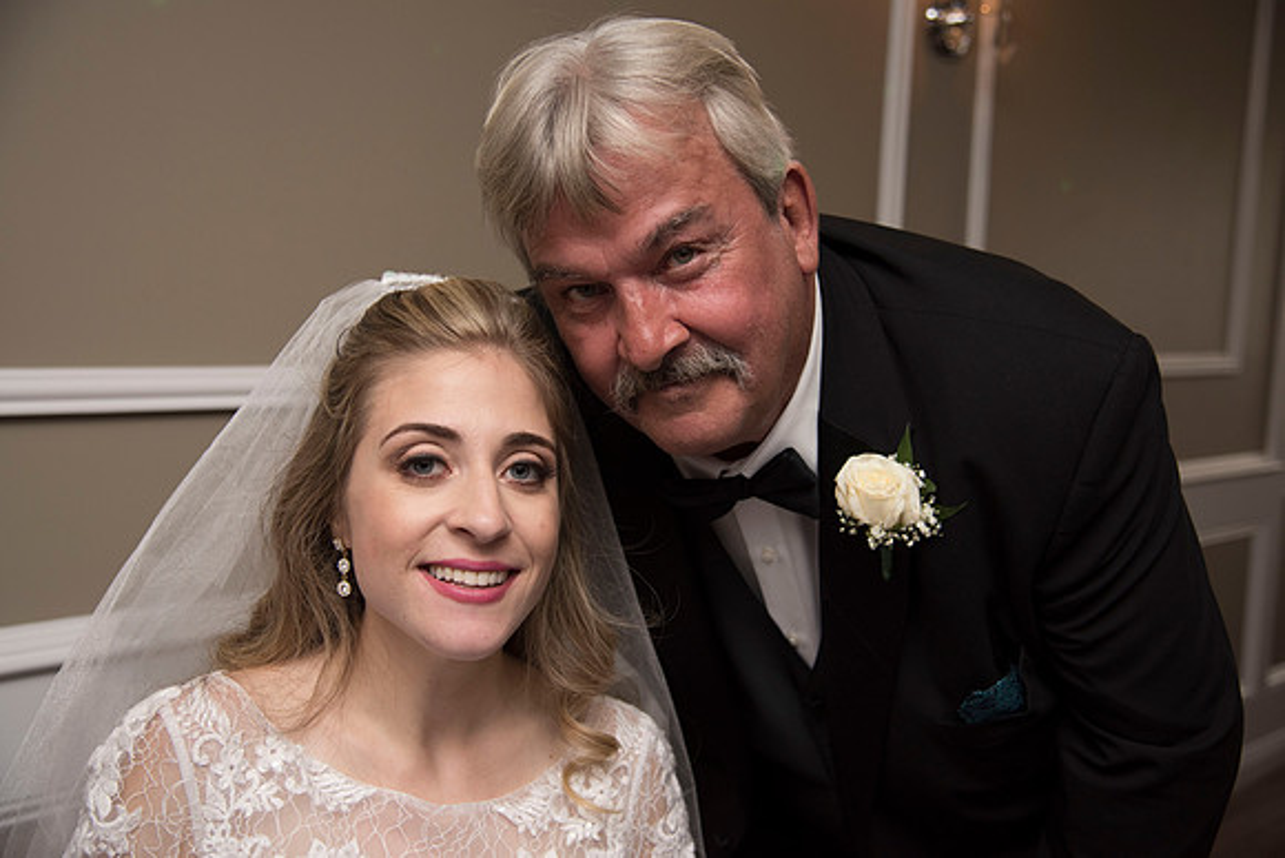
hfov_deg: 50.7
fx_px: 1357
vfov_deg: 35.1
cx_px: 642
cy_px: 429
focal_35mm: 38
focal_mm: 38
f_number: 4
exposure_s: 1/200
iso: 1000
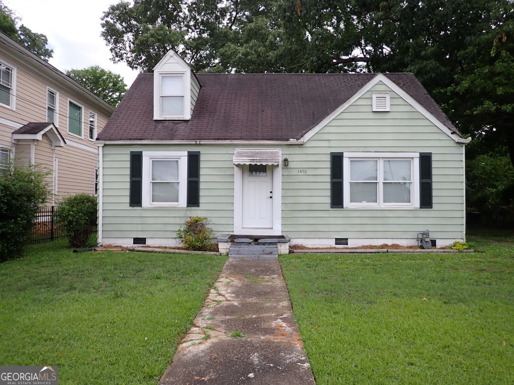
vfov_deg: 54.9
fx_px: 371
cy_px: 192
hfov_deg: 69.4
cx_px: 257
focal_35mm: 25
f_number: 2
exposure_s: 1/1250
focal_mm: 4.5
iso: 100
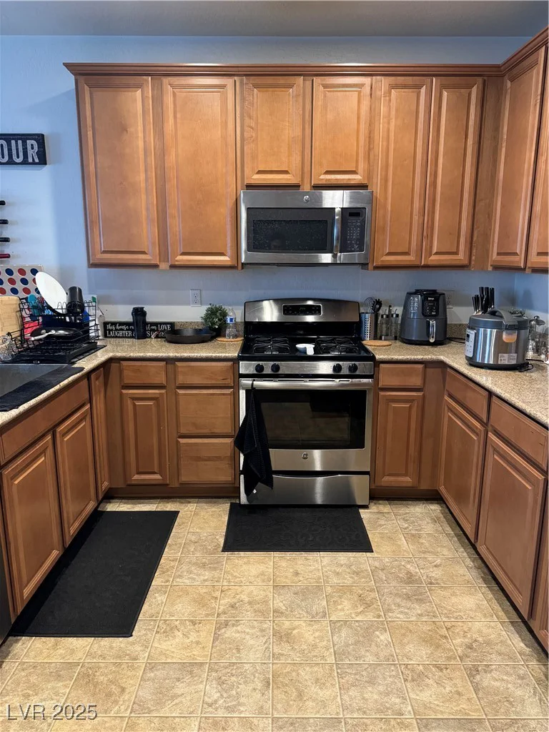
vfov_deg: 71.6
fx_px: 508
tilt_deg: -12.1
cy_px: 366
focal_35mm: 24
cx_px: 274
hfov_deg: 56.8
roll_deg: -0.1
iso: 500
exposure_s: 1/60
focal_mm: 6.76
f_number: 1.78
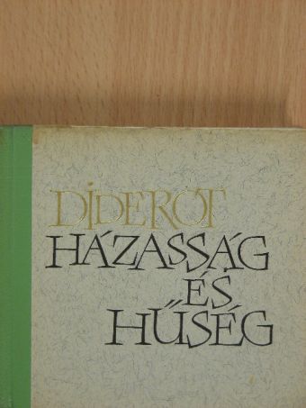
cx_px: 153
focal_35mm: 128
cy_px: 204
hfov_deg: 11.6
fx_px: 1508
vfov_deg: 15.4
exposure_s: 1/13.1
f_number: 3.5
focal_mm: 21.3
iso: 100
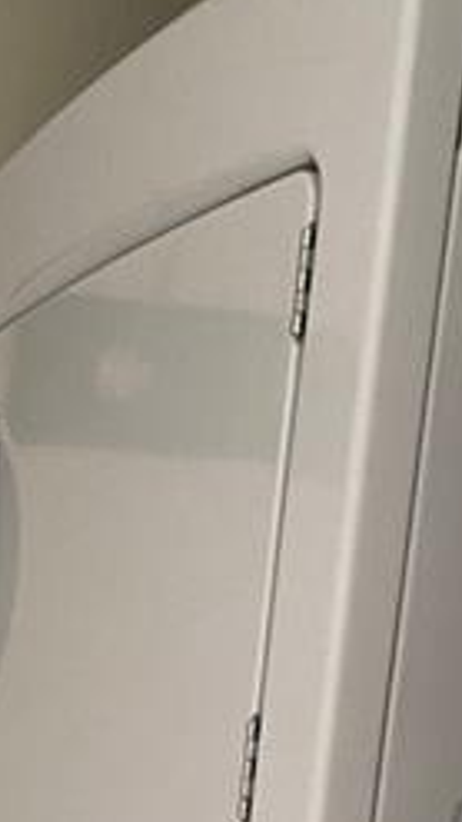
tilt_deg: -10.9
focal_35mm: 88
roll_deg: -1.4
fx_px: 1916
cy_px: 1135
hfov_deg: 12.3
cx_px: -442
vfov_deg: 21.3
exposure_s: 1/60
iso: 125
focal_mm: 4.25
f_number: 1.8
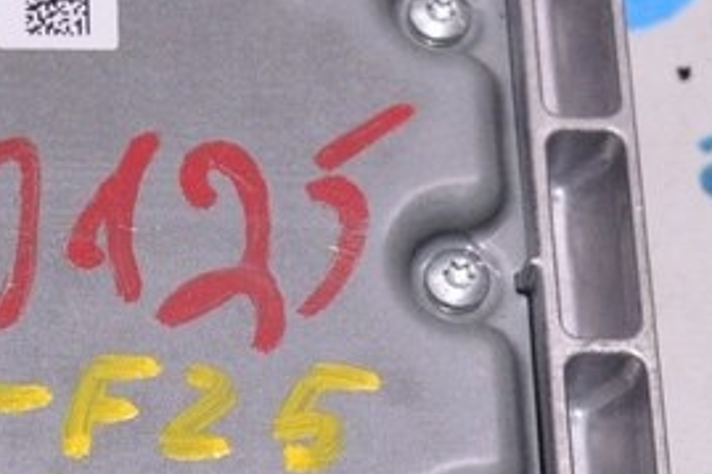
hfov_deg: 11.6
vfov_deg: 7.8
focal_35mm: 177
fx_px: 3496
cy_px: 218
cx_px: 177
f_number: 8
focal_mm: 31
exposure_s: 1/200
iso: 1600
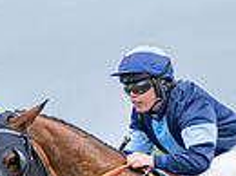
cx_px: 293
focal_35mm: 476
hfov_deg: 4.2
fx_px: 3239
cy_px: 319
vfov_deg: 3.1
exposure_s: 1/1000
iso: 2000
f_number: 5
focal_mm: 70
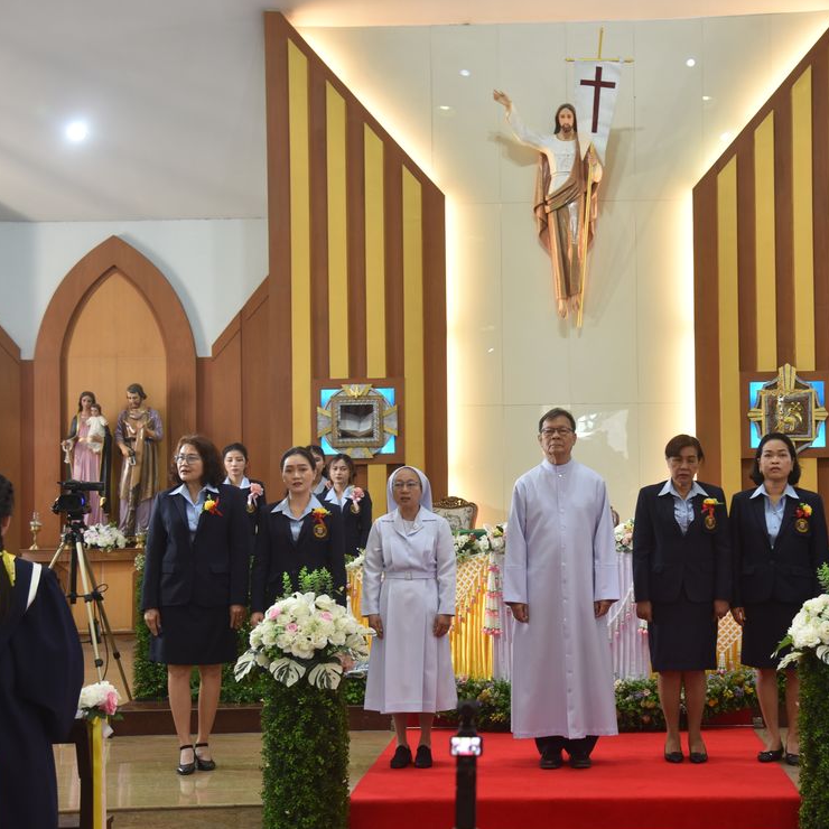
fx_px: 1680
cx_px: 532
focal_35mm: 62
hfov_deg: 27.6
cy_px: 418
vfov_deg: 27.7
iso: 500
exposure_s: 1/40
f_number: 4
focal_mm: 48
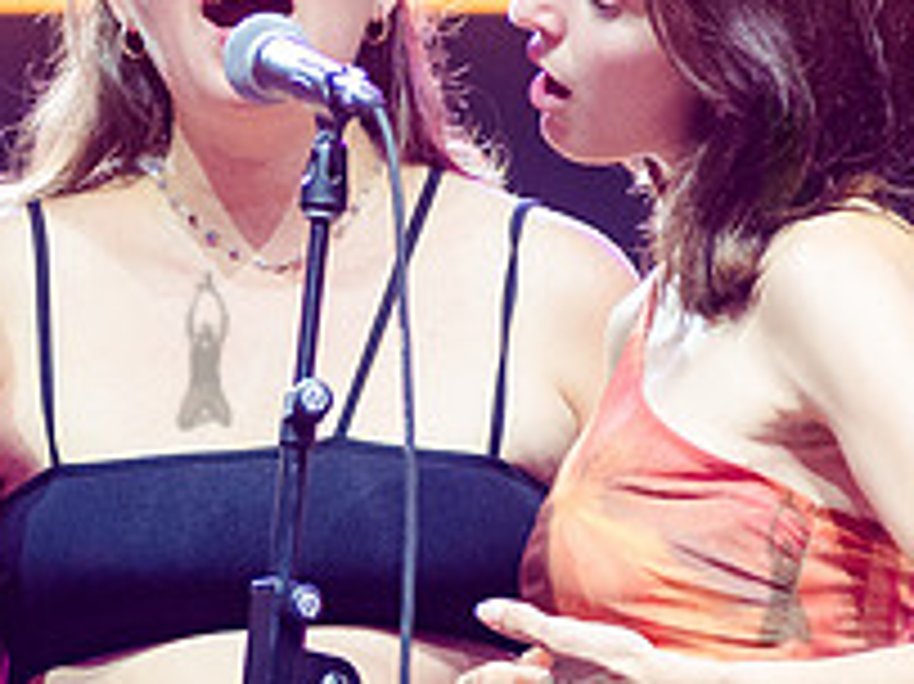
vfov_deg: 1.7
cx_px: 161
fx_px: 23565
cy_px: 437
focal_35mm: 893
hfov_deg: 2.2
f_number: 4
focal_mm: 200
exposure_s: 1/320
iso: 2000
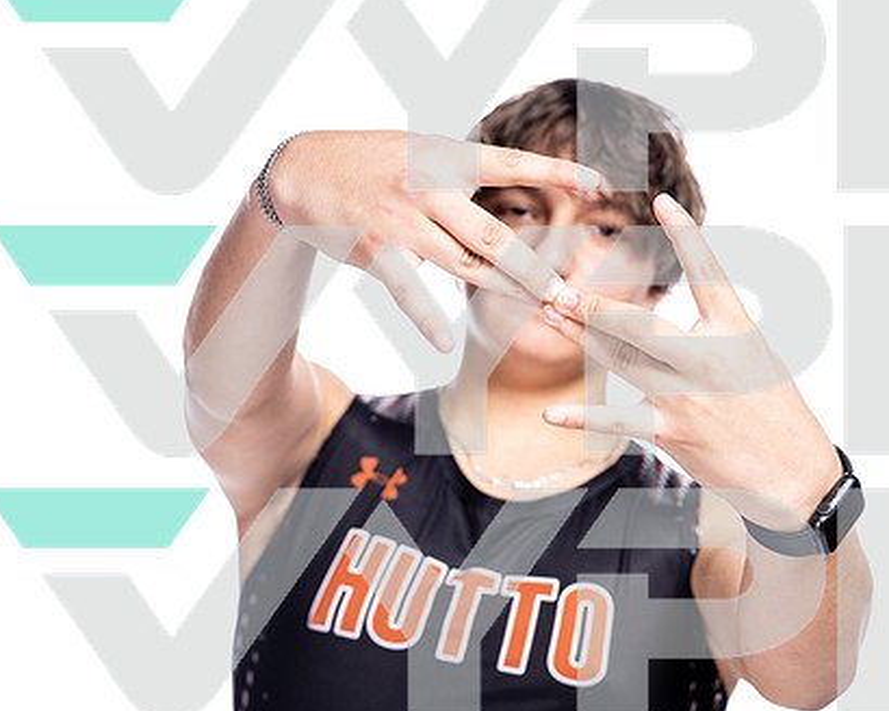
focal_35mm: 81
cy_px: 341
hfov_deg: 23.5
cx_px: 542
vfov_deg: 18.9
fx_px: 2131
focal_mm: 61
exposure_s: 1/250
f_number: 5
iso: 400
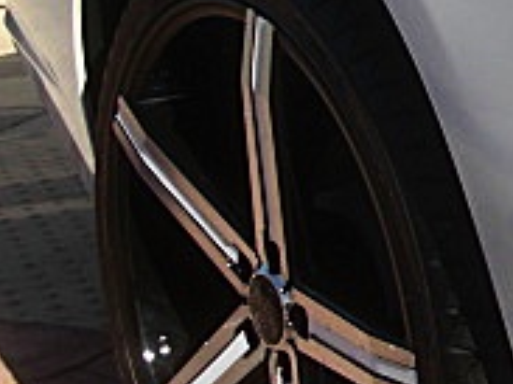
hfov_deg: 14.8
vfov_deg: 11.7
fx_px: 1866
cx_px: 715
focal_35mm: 126
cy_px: 129
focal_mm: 6.3
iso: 50
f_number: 2.8
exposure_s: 1/1000
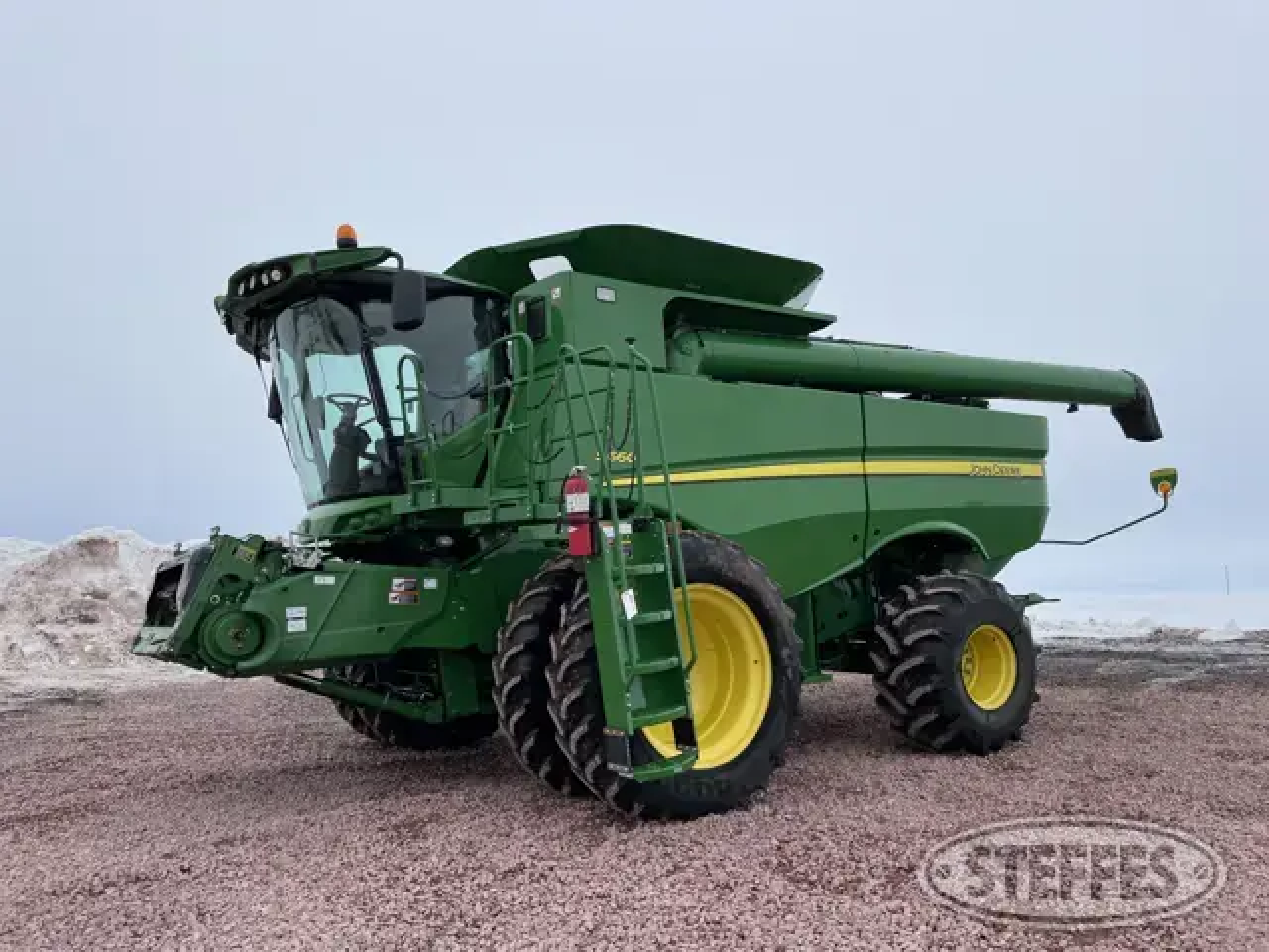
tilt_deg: +8.0
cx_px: 634
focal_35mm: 26
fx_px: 953
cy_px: 476
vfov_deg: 53.1
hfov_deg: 67.3
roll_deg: +0.3
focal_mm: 4.2
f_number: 1.6
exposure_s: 1/6494
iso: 32
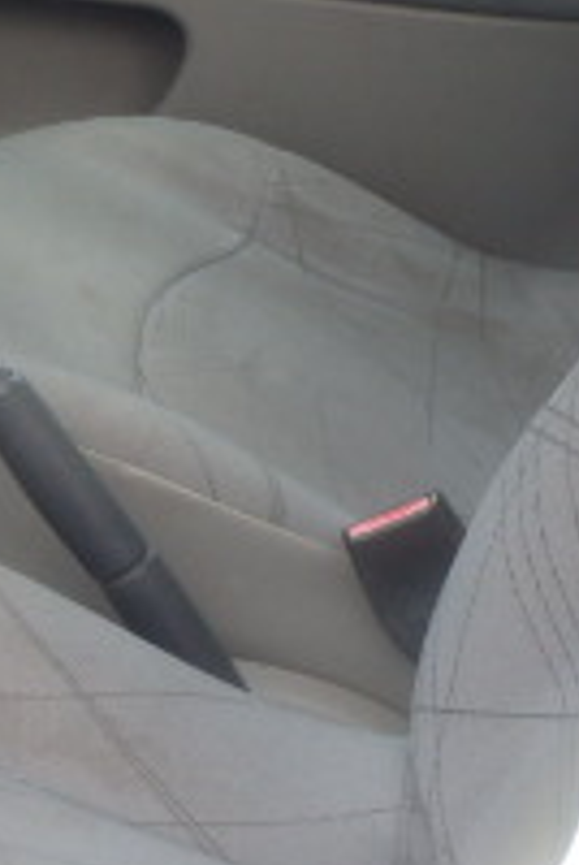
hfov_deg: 11.6
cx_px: -320
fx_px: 2717
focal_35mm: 113
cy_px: 307
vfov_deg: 18.0
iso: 160
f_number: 4.4
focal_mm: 6.1
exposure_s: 1/80
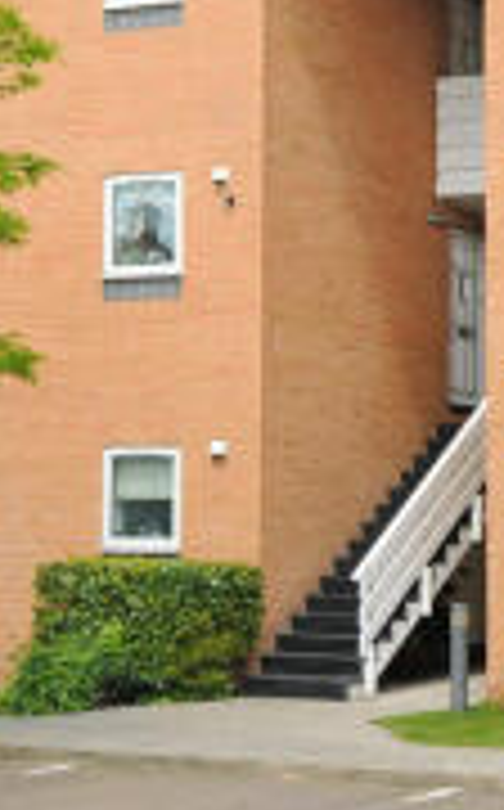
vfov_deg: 23.1
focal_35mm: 89
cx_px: 634
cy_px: 200
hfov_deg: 14.1
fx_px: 1962
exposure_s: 1/200
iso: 400
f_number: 7.1
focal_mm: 22
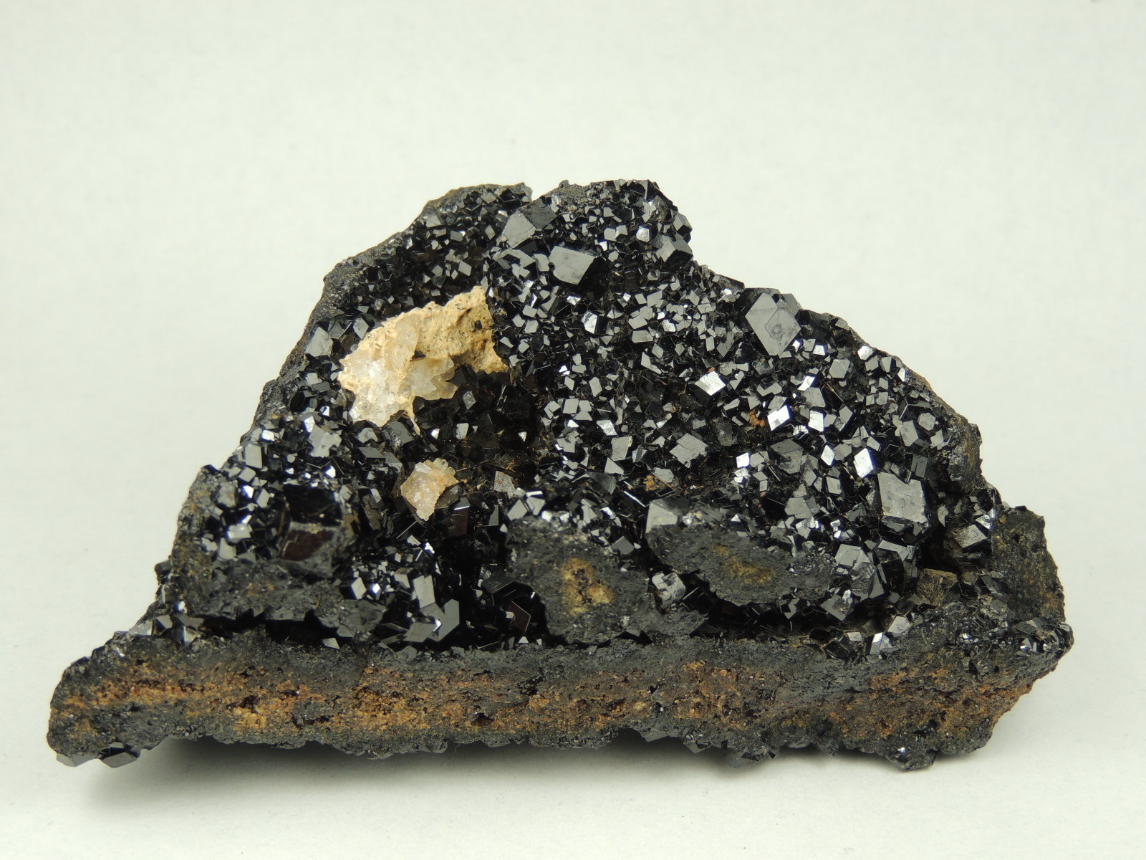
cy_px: 430
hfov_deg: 23.0
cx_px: 573
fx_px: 2814
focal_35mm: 85
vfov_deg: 17.4
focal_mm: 15.1
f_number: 4
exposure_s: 1/200
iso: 100
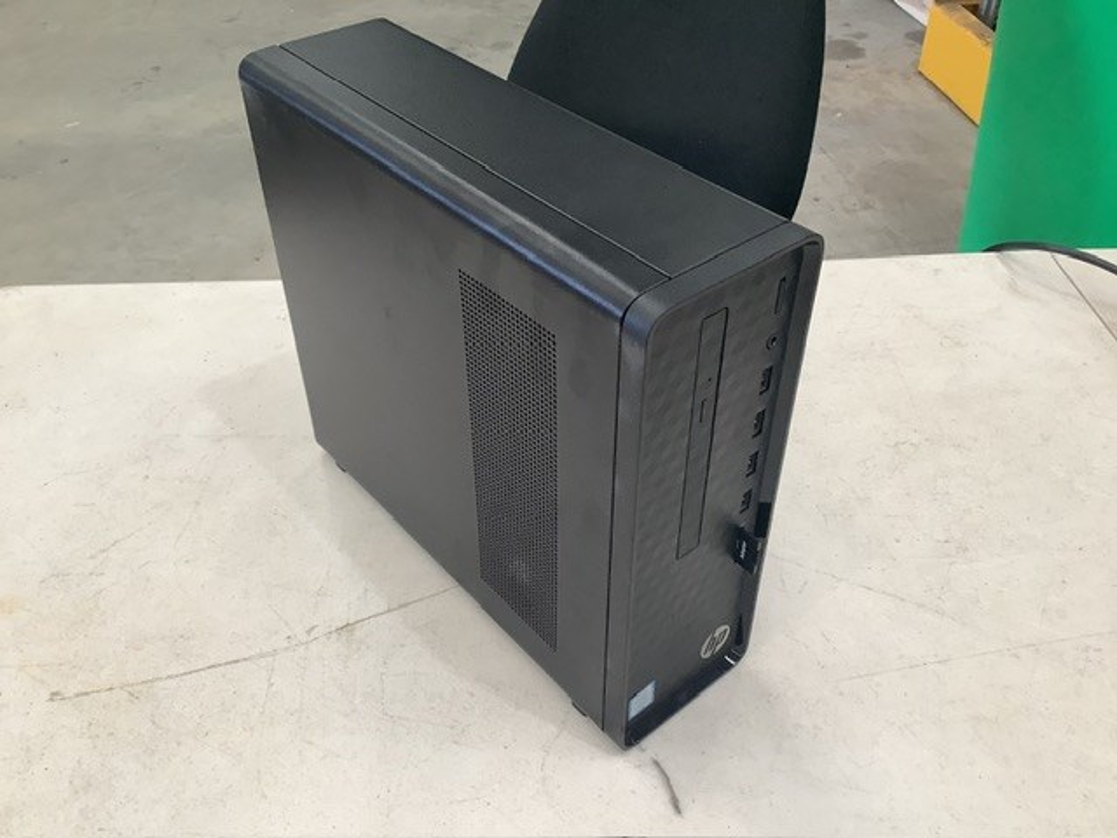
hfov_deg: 58.4
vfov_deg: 45.4
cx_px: 558
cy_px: 419
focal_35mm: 31
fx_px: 1000
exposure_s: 1/60
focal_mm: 3.3
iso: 80
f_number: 2.4
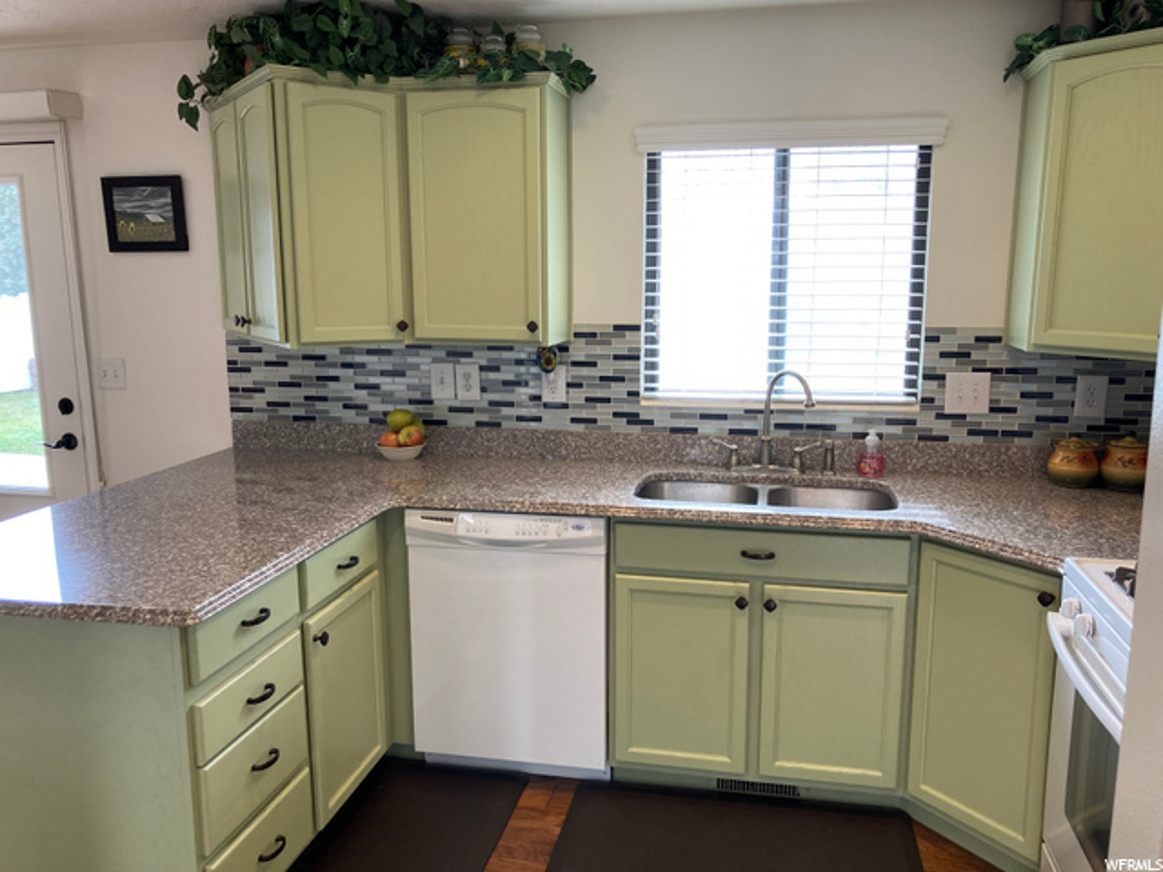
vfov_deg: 49.7
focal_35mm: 28
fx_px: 941
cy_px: 436
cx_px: 582
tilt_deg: -11.0
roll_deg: -0.8
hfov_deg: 63.4
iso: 50
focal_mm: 3.99
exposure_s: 1/60
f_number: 1.8
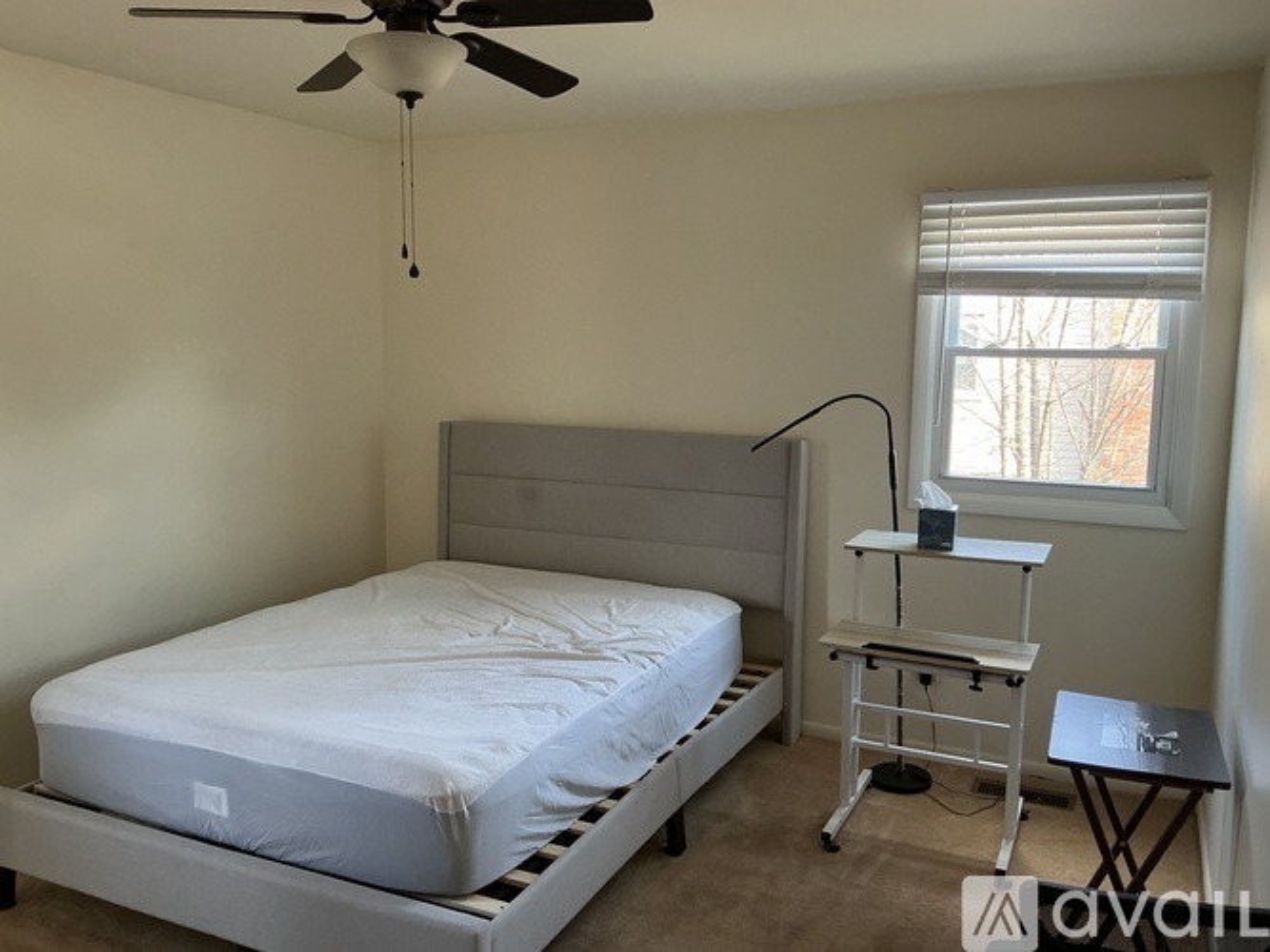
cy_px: 476
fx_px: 1064
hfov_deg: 61.7
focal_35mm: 29
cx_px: 635
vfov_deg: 48.2
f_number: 1.8
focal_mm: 3
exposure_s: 1/60
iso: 125
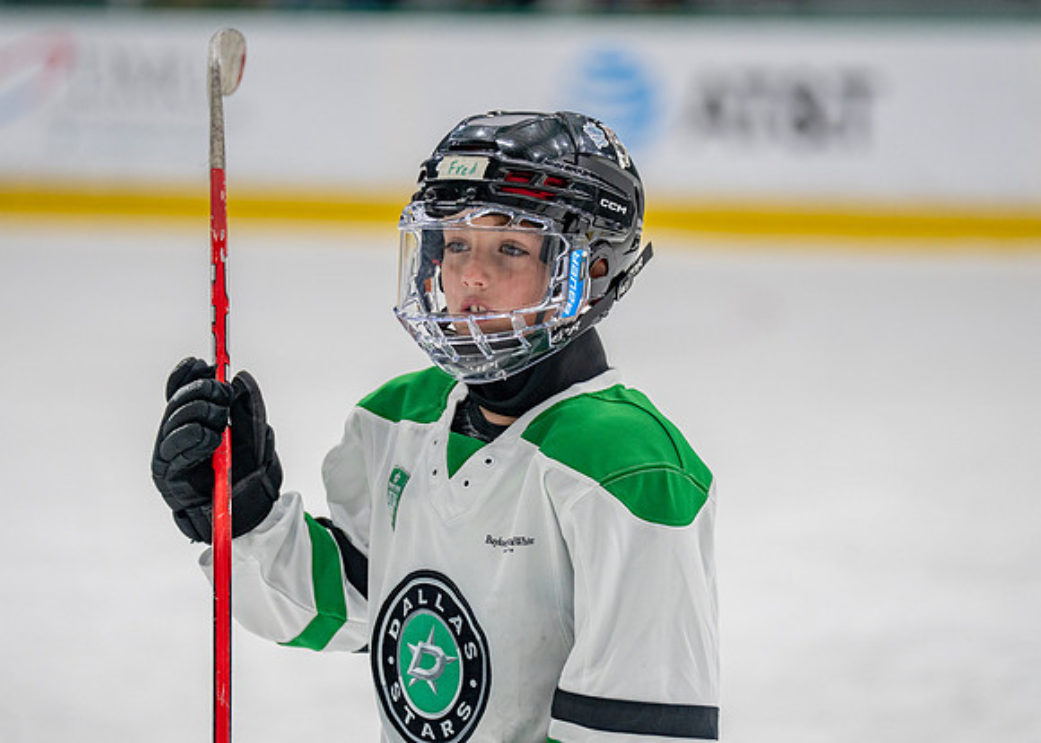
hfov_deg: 10.7
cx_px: 529
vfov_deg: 7.6
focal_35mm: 188
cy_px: 393
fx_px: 5565
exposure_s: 1/1600
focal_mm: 154
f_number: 2.8
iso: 1000
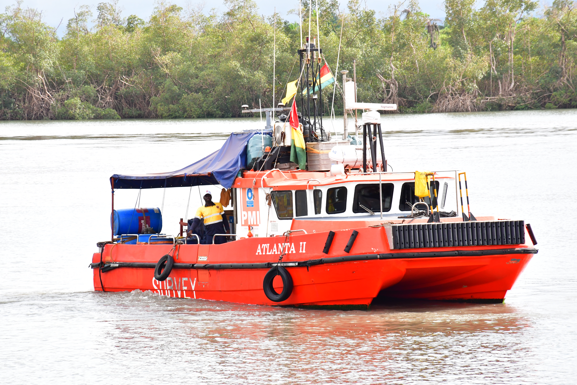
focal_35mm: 210
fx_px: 3366
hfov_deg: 9.8
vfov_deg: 6.5
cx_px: 288
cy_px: 192
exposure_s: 1/400
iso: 1000
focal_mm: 140
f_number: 11
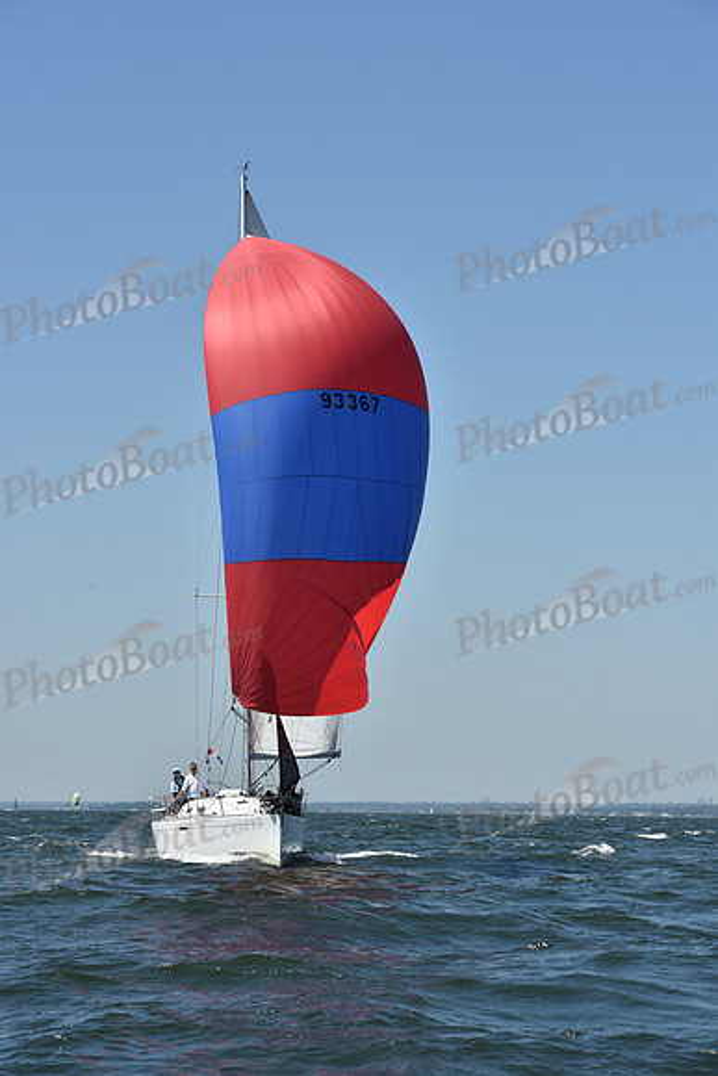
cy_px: 538
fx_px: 2840
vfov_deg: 21.5
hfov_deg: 14.4
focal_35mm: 95
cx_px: 359
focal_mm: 95
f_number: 8
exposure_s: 1/1250
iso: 250
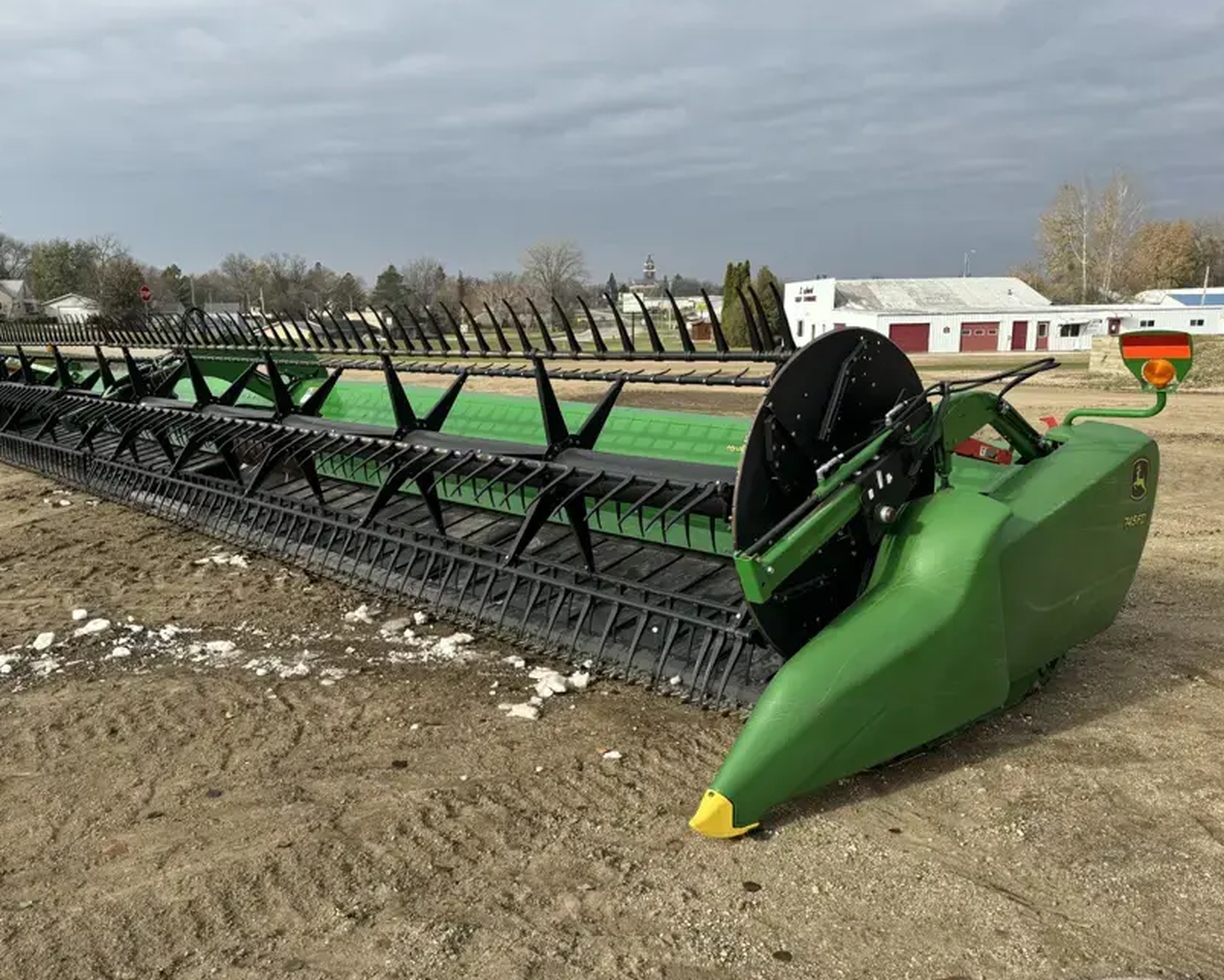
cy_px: 533
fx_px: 1015
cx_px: 550
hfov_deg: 62.1
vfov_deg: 51.5
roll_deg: +0.9
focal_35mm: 28
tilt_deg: -8.9
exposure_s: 1/2604
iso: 80
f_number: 1.78
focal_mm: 6.86
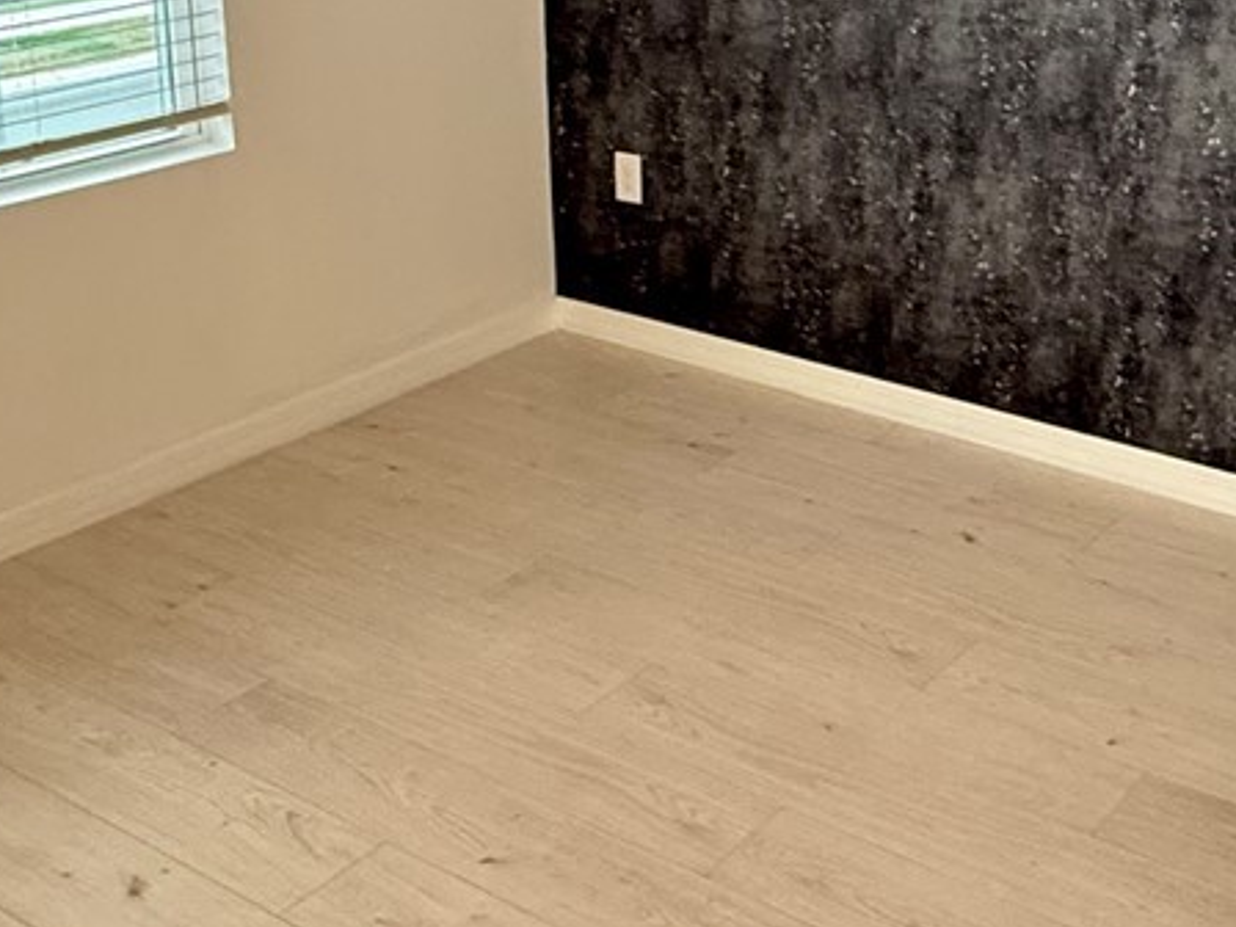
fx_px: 1785
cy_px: 108
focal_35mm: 50
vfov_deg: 28.1
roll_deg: -1.3
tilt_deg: -13.4
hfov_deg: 37.0
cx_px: 974
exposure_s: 1/60
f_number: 2.2
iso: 500
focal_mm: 2.22
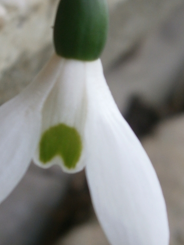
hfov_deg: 14.3
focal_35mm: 103
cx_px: 72
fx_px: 730
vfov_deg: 19.1
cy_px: 129
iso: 80
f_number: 3.4
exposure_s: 1/250
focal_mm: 8.3
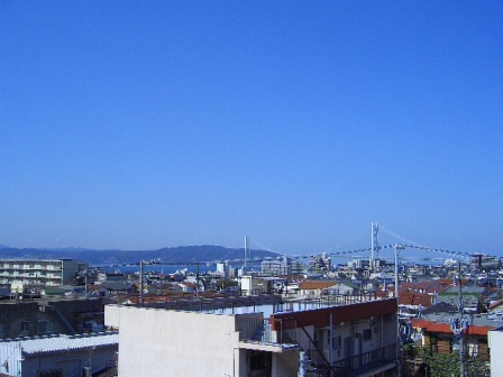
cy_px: 188
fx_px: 567
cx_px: 252
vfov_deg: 36.8
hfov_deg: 47.9
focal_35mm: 39
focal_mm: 8
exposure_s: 1/800
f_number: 4.8
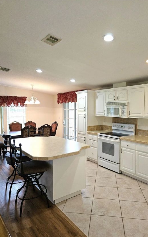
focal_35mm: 25
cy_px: 118
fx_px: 161
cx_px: 85
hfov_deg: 49.1
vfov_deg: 72.5
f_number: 1.8
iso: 80
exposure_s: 1/60
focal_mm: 5.4
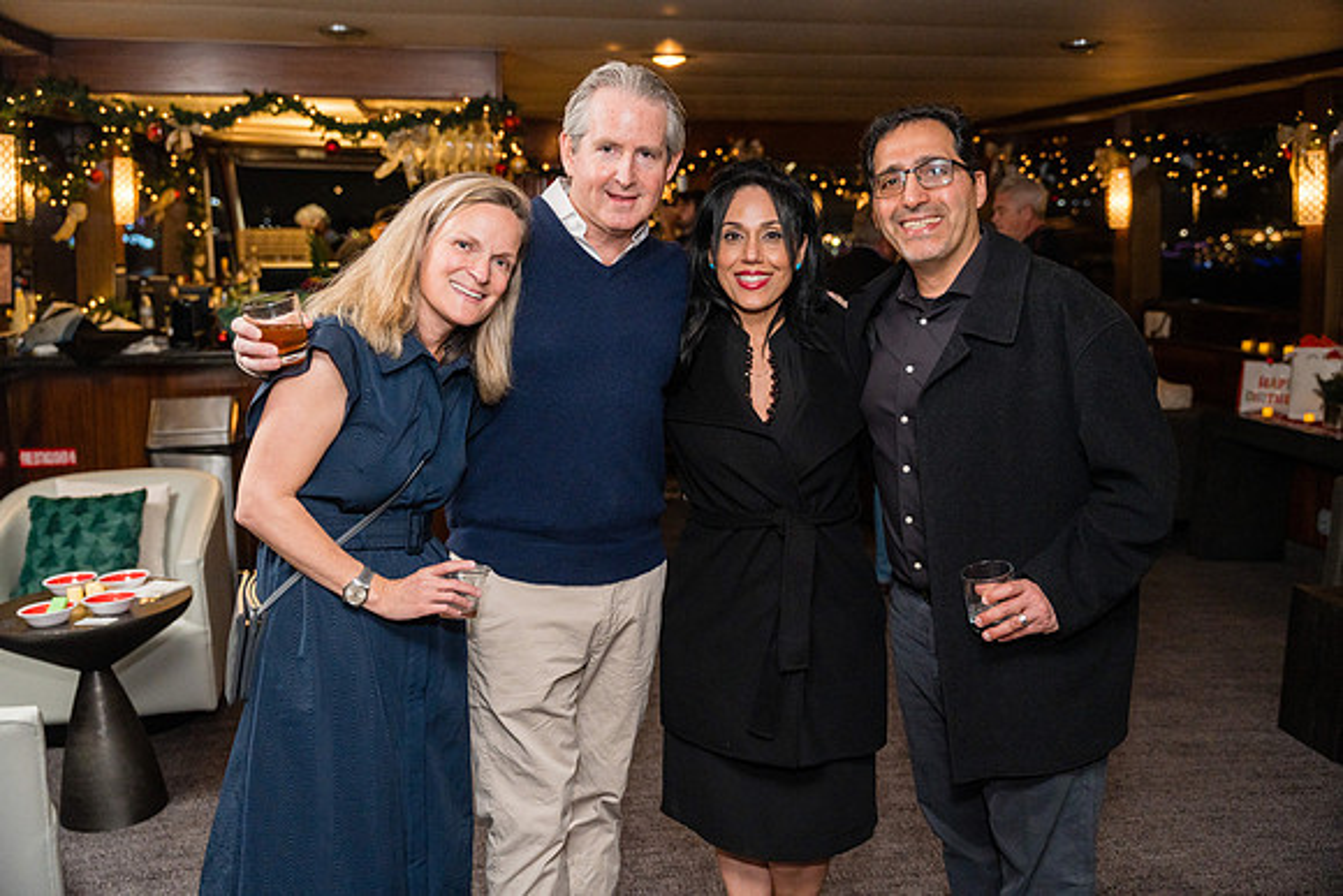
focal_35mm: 36
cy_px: 448
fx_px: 1343
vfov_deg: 36.9
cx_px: 672
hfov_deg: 53.1
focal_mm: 36
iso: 1600
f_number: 2.8
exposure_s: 1/400
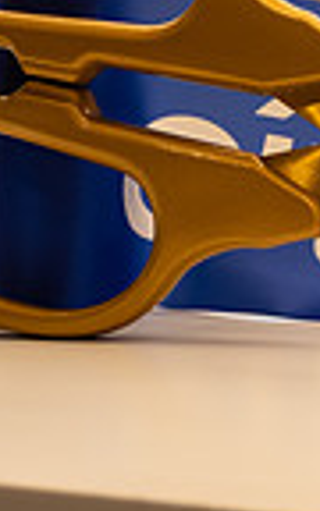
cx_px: 577
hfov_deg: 8.7
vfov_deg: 14.0
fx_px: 2009
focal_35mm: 144
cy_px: -150
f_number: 3.2
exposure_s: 1/500
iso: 400
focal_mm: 30.5
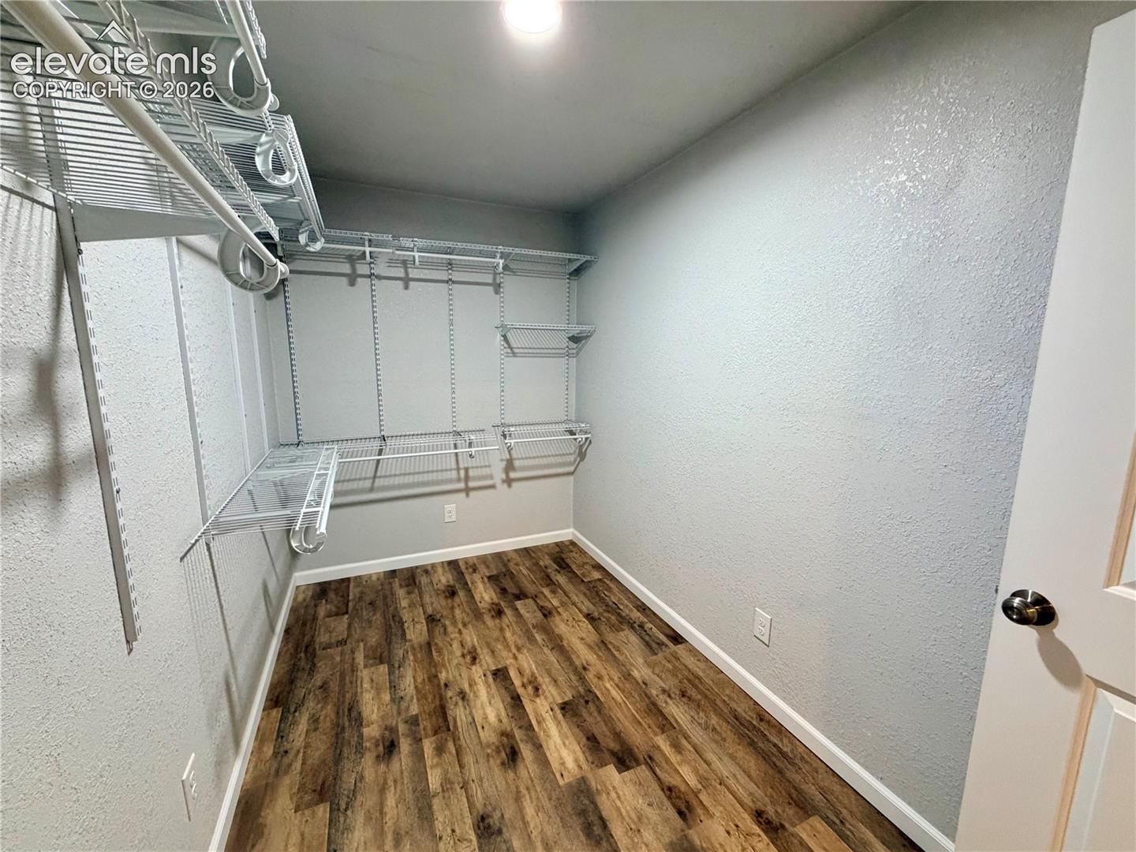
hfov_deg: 102.1
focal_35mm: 14
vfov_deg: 85.7
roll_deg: +0.2
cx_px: 568
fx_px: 459
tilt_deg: -9.6
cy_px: 426
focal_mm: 2.22
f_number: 2.2
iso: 320
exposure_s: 1/60
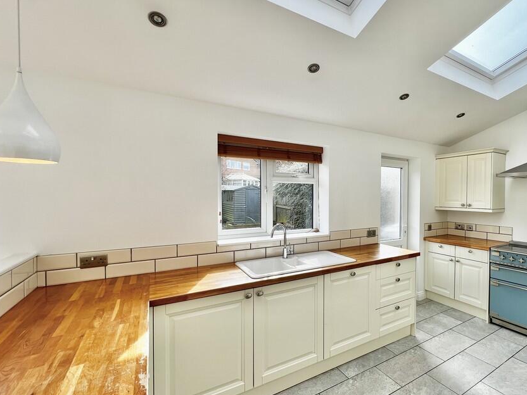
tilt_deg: -1.4
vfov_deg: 78.1
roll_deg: +0.0
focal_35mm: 16
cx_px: 317
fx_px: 244
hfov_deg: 93.2
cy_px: 202
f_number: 1.8
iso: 32
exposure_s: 1/313
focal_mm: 1.57
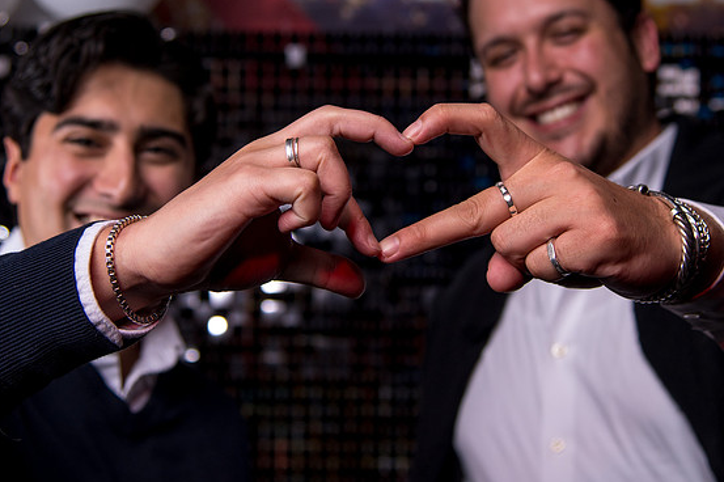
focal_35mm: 80
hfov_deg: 25.4
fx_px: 1608
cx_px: 369
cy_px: 134
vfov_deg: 17.0
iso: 500
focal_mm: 46
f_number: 4
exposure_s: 1/200
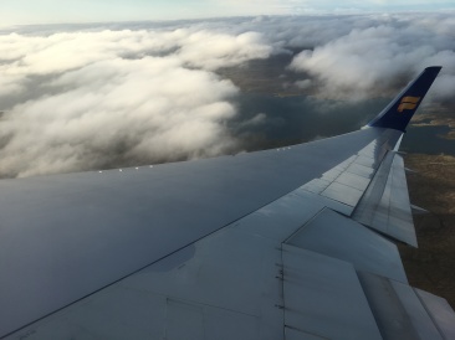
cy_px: 170
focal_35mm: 29
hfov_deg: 61.7
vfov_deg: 48.2
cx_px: 228
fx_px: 381
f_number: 2.2
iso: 25
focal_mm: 4.15
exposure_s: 1/986
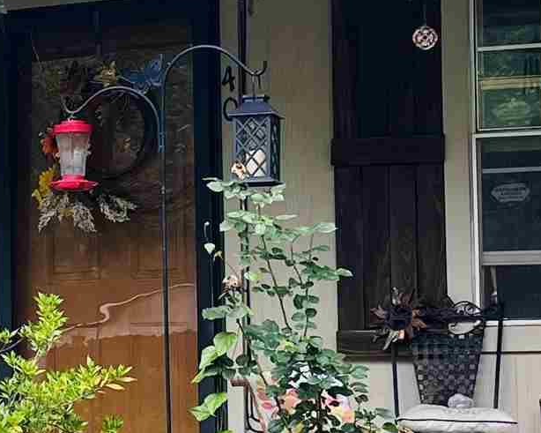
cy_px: 237
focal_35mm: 127
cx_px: -95
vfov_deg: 12.1
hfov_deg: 14.7
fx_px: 2033
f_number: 1.6
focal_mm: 5.1
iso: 50
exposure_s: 1/419
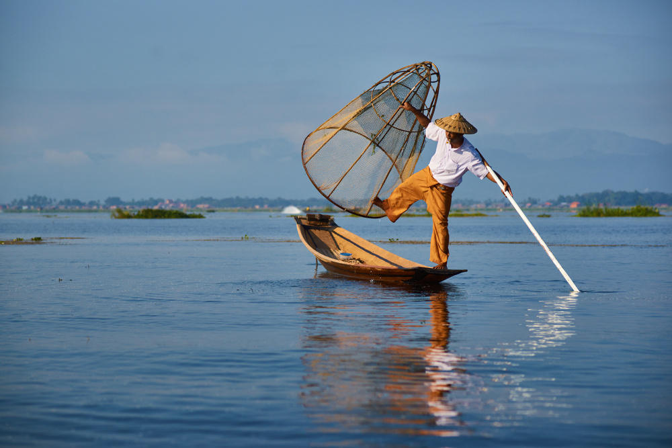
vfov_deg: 13.7
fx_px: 1867
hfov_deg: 20.4
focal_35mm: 100
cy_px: 224
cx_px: 336
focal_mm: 100
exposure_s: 1/3000
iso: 200
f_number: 4
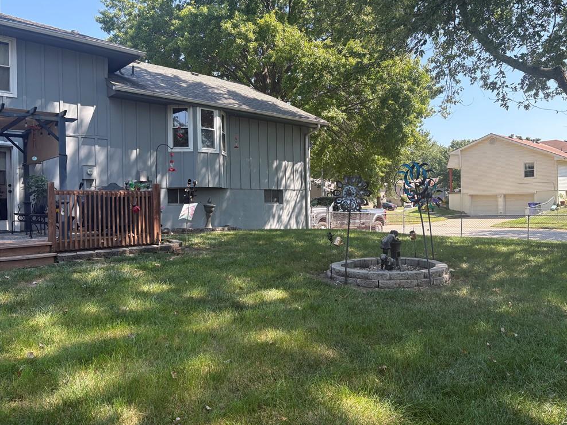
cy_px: 206
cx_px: 294
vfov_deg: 51.4
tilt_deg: +0.7
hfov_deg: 65.3
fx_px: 442
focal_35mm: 27
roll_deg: +0.7
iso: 64
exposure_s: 1/801
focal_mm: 5.96
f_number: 1.6
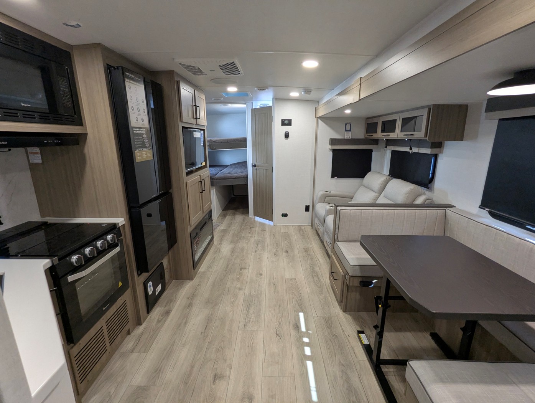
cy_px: 202
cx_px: 268
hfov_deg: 94.4
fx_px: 248
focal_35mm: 16
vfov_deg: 78.2
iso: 245
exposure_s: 1/84.2
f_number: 2.2
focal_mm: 2.35
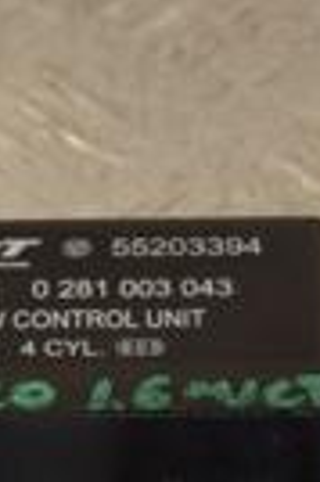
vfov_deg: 4.9
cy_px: 370
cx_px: -58
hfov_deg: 3.3
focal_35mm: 417
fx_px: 5574
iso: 800
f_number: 7.1
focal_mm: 62
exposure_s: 1/200
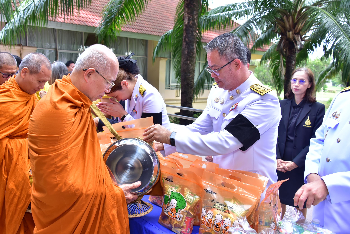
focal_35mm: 32
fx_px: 311
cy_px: 117
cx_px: 175
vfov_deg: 41.2
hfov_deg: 58.7
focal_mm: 32
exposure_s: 1/200
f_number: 5.6
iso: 640
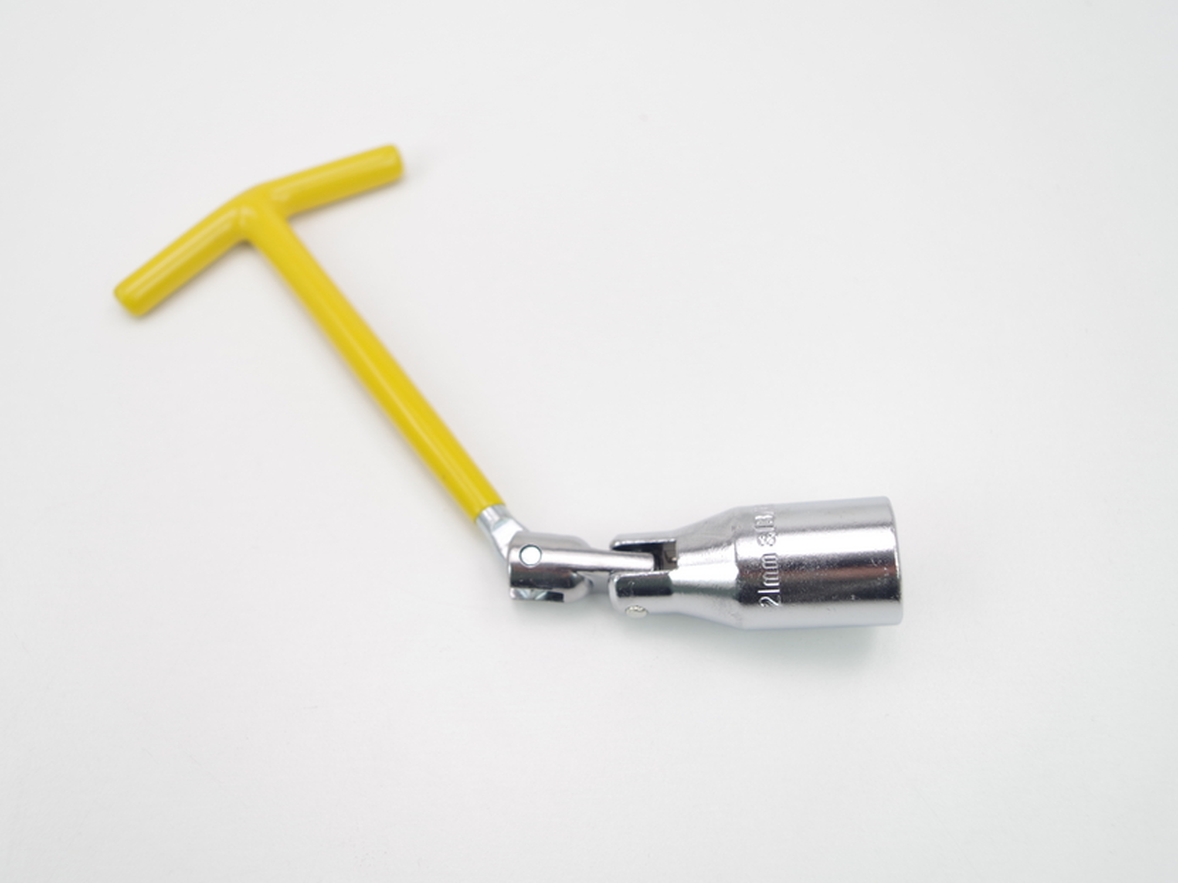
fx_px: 1021
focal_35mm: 30
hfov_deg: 59.9
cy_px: 437
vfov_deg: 46.8
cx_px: 533
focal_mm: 18
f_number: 5
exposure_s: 1/60
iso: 100
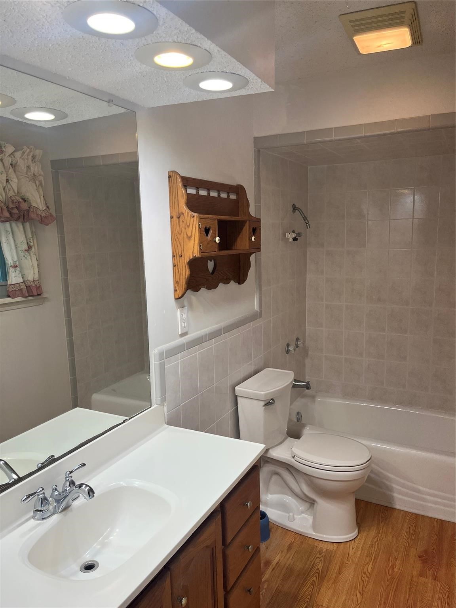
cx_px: 228
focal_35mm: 26
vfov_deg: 67.3
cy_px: 304
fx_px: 457
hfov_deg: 53.1
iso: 100
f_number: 1.6
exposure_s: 1/120
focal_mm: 5.1
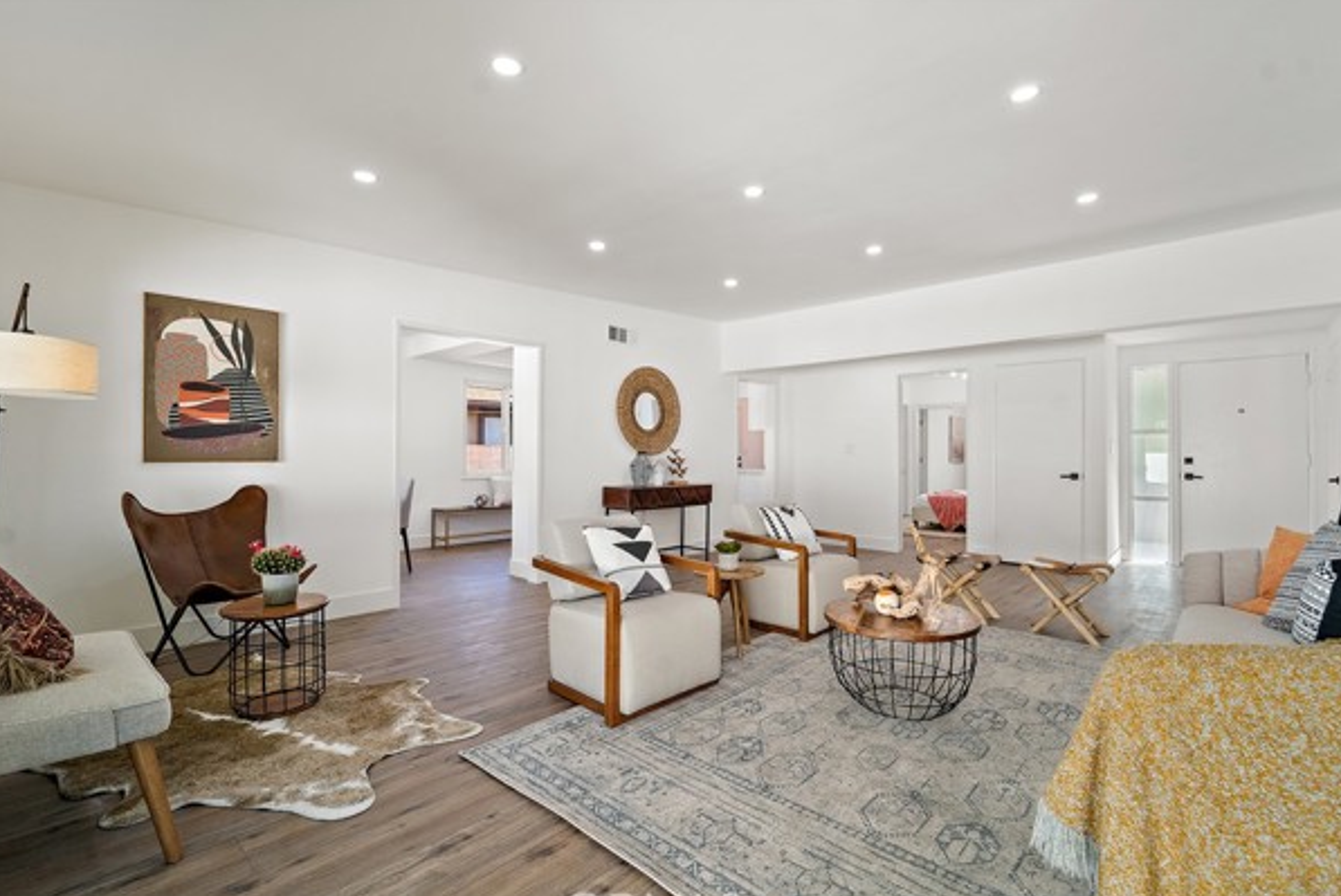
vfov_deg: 77.4
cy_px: 466
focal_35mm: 15
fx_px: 559
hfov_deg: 100.3
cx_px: 694
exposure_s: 1/50
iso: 400
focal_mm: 14
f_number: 7.1
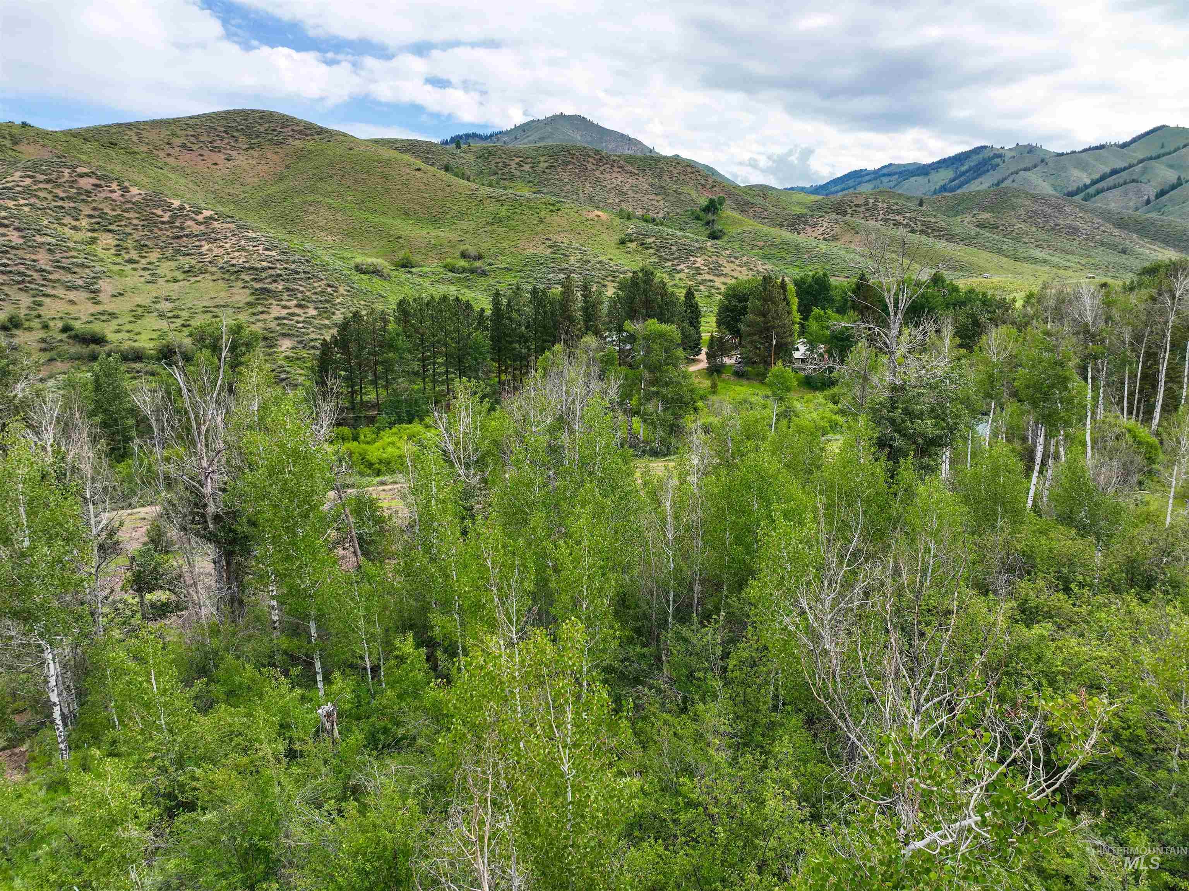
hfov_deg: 71.6
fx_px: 824
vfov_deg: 56.8
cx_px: 594
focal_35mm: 24
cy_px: 446
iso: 170
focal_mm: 12.29
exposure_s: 1/200
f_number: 2.8
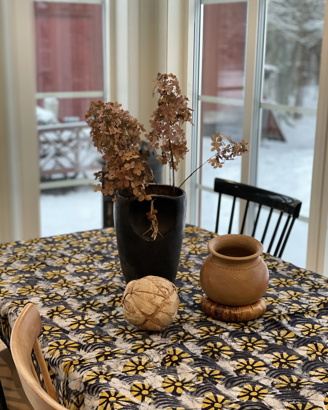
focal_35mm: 55
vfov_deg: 34.1
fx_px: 667
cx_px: 162
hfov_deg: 27.6
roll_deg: -1.4
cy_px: 217
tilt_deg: -14.9
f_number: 2
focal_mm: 6
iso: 250
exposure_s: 1/100
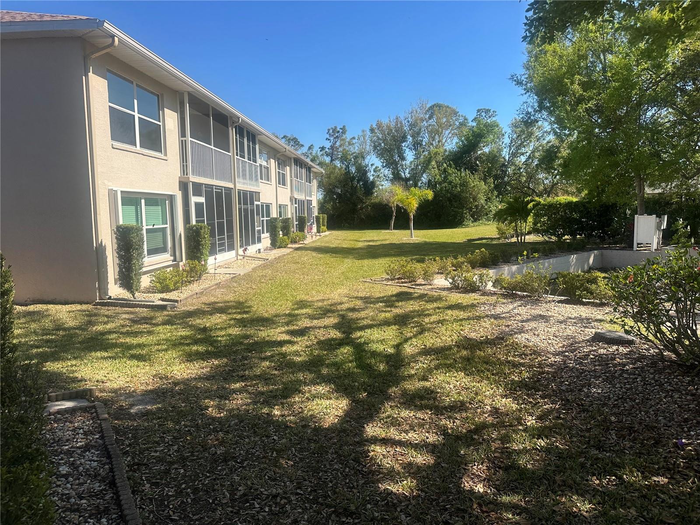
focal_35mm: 24
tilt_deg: -3.8
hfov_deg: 71.6
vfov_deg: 56.8
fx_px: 485
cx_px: 350
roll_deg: +1.2
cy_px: 262
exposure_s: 1/3356
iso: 80
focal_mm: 6.86
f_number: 1.78
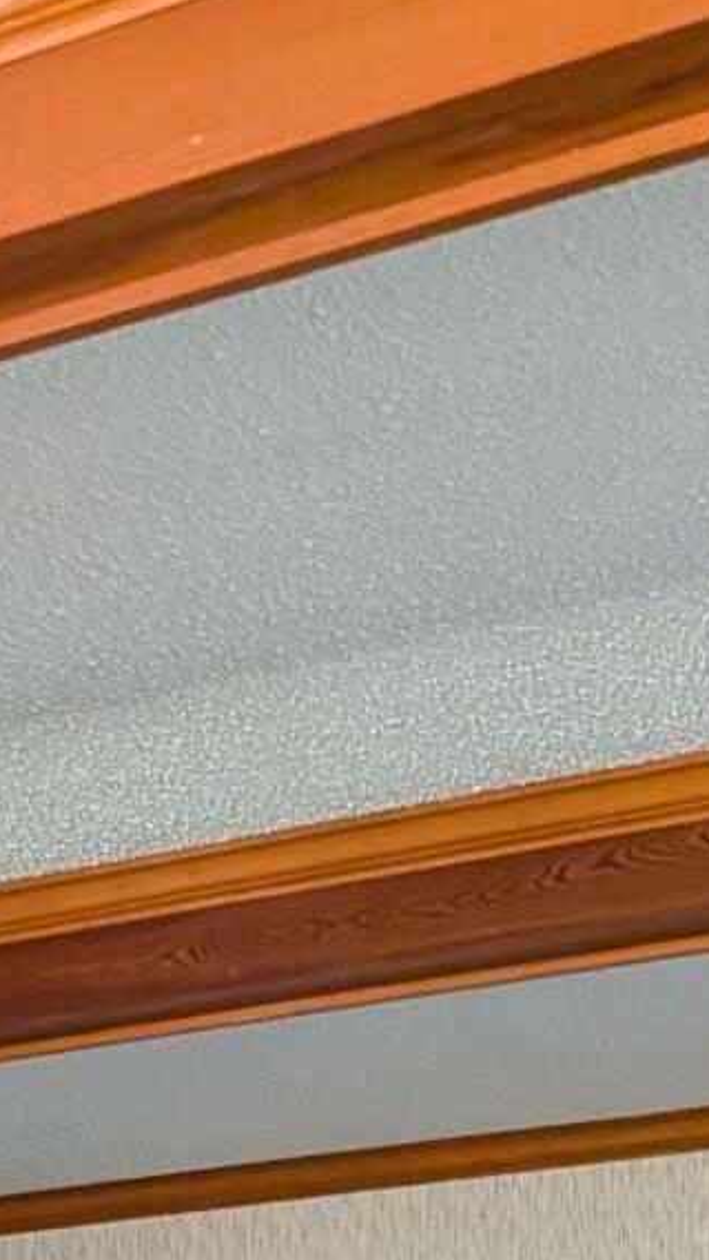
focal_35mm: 92
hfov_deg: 12.4
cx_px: -395
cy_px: 1672
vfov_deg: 20.9
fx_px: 3075
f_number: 1.68
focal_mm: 6.9
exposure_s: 1/40
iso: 2434
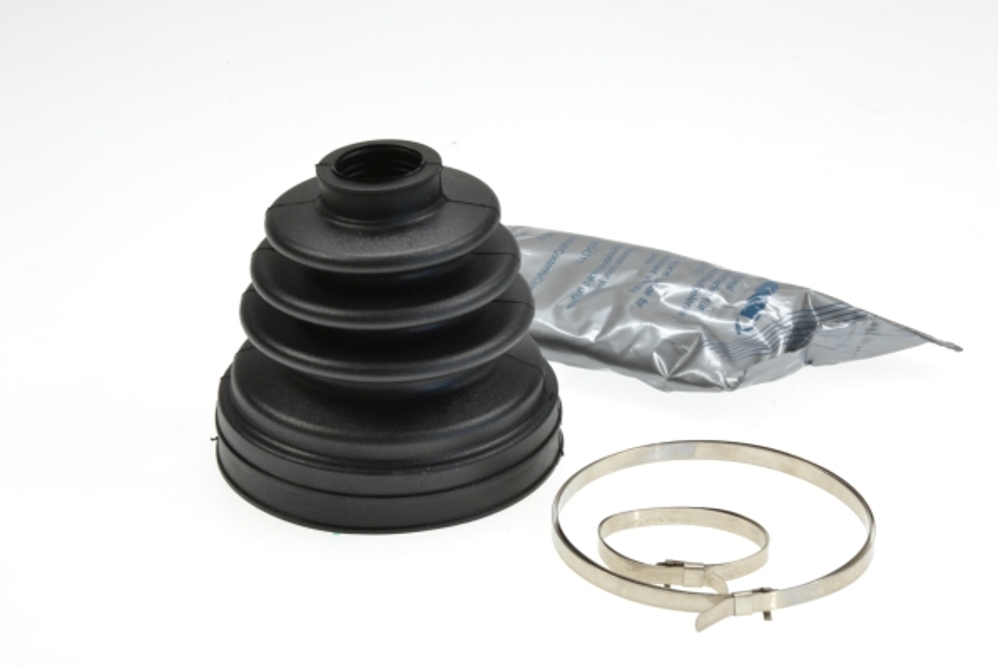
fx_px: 4366
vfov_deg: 8.7
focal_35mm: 158
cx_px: 499
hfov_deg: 13.0
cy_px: 333
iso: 800
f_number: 16
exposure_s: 1/60
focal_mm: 105
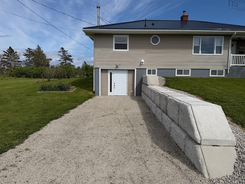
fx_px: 184
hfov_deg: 67.3
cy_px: 94
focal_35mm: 26
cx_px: 124
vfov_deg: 53.1
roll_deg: -0.7
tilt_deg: -5.2
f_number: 1.78
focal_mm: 6.76
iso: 80
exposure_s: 1/9091
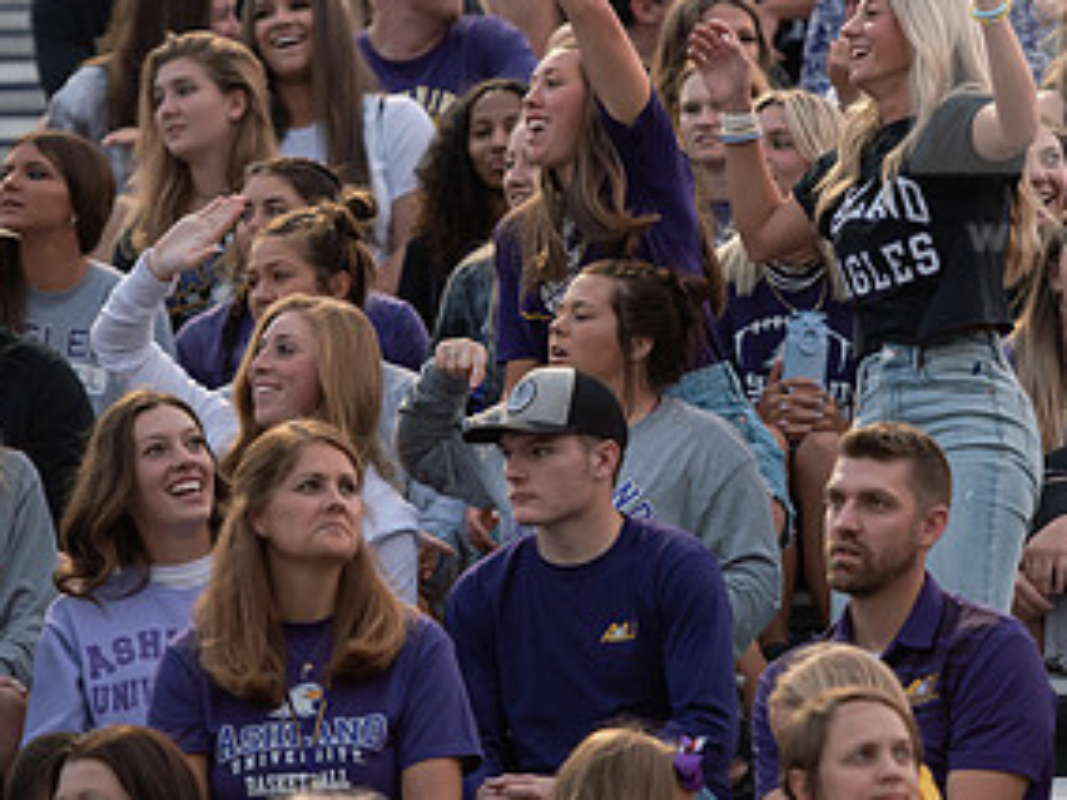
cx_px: 796
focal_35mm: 334
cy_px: 314
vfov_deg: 4.5
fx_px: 10295
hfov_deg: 5.9
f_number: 3.2
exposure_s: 1/800
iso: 2000
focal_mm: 170
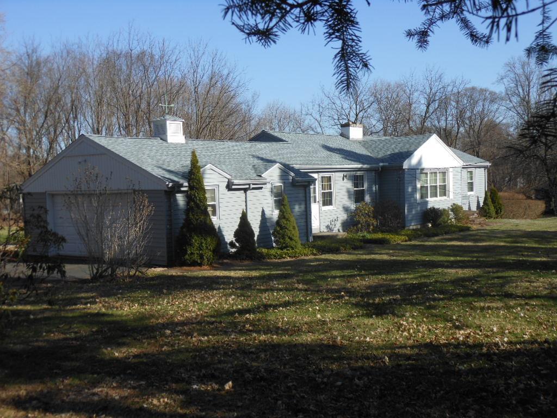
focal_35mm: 43
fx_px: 692
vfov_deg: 33.6
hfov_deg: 43.9
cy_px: 209
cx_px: 278
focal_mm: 7.7
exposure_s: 1/640
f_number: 3.8
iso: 80
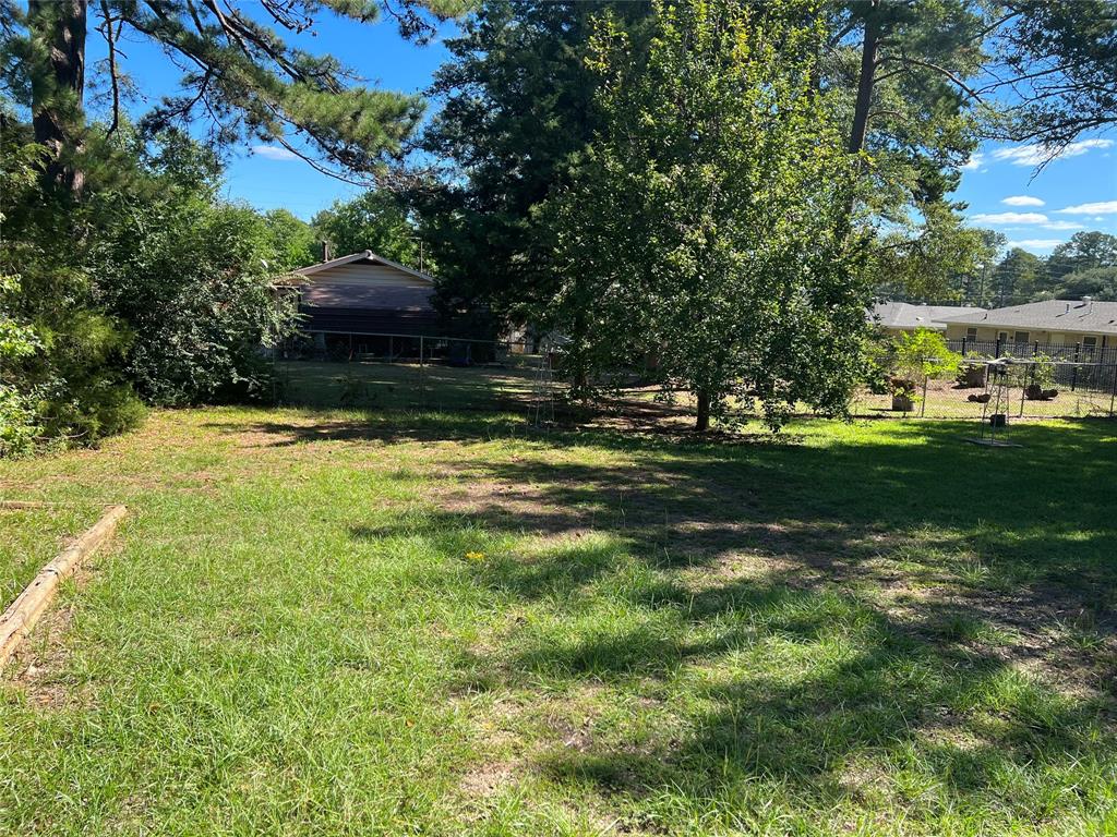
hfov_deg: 67.3
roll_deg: -2.9
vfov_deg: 53.1
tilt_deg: -9.2
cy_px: 418
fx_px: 839
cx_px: 558
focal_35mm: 26
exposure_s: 1/1079
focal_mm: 5.7
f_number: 1.5
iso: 50
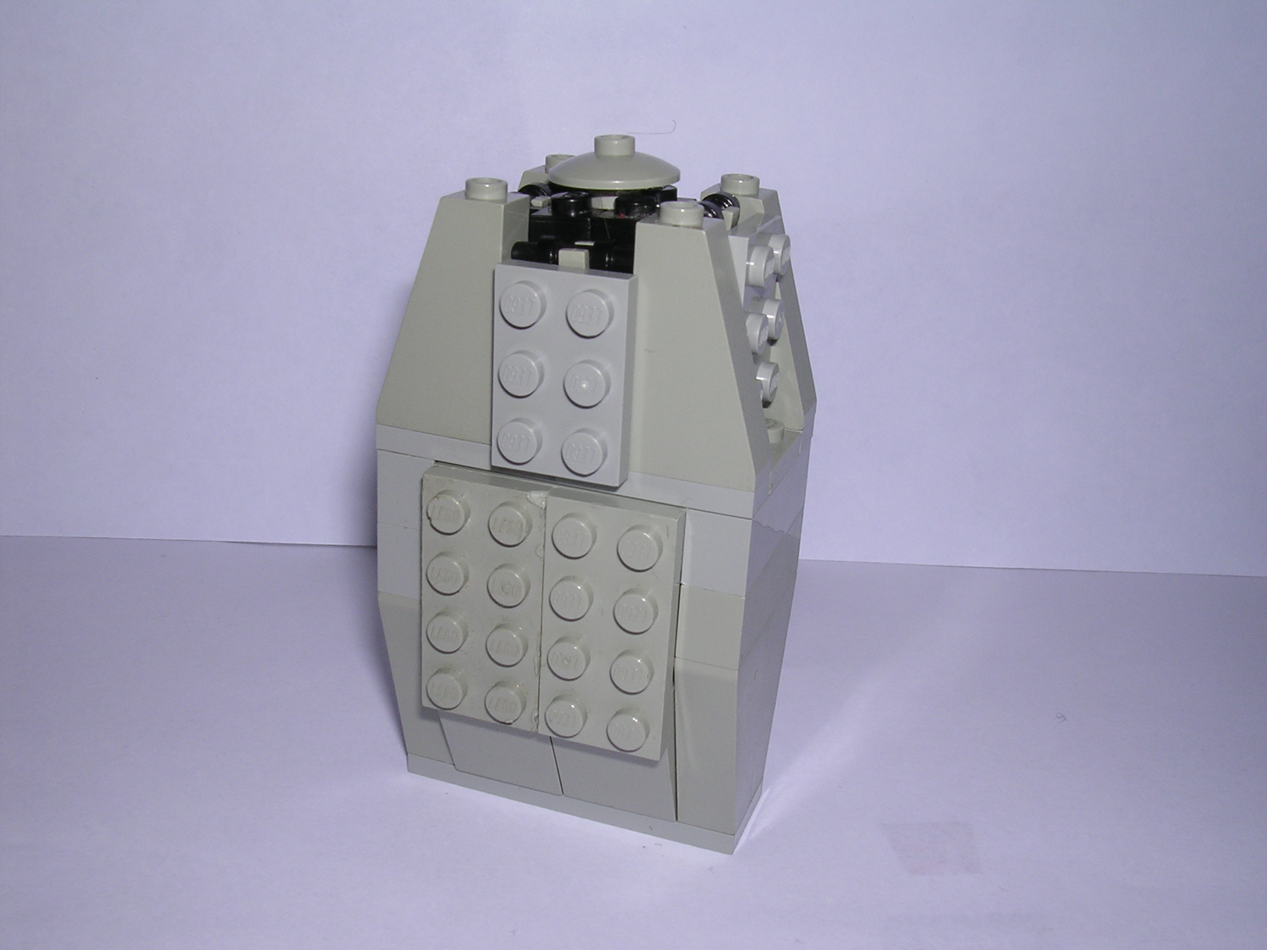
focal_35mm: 38
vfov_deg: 37.7
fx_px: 1391
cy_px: 475
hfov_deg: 49.0
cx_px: 634
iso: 100
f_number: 5.6
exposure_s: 1/60.1
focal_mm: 5.8
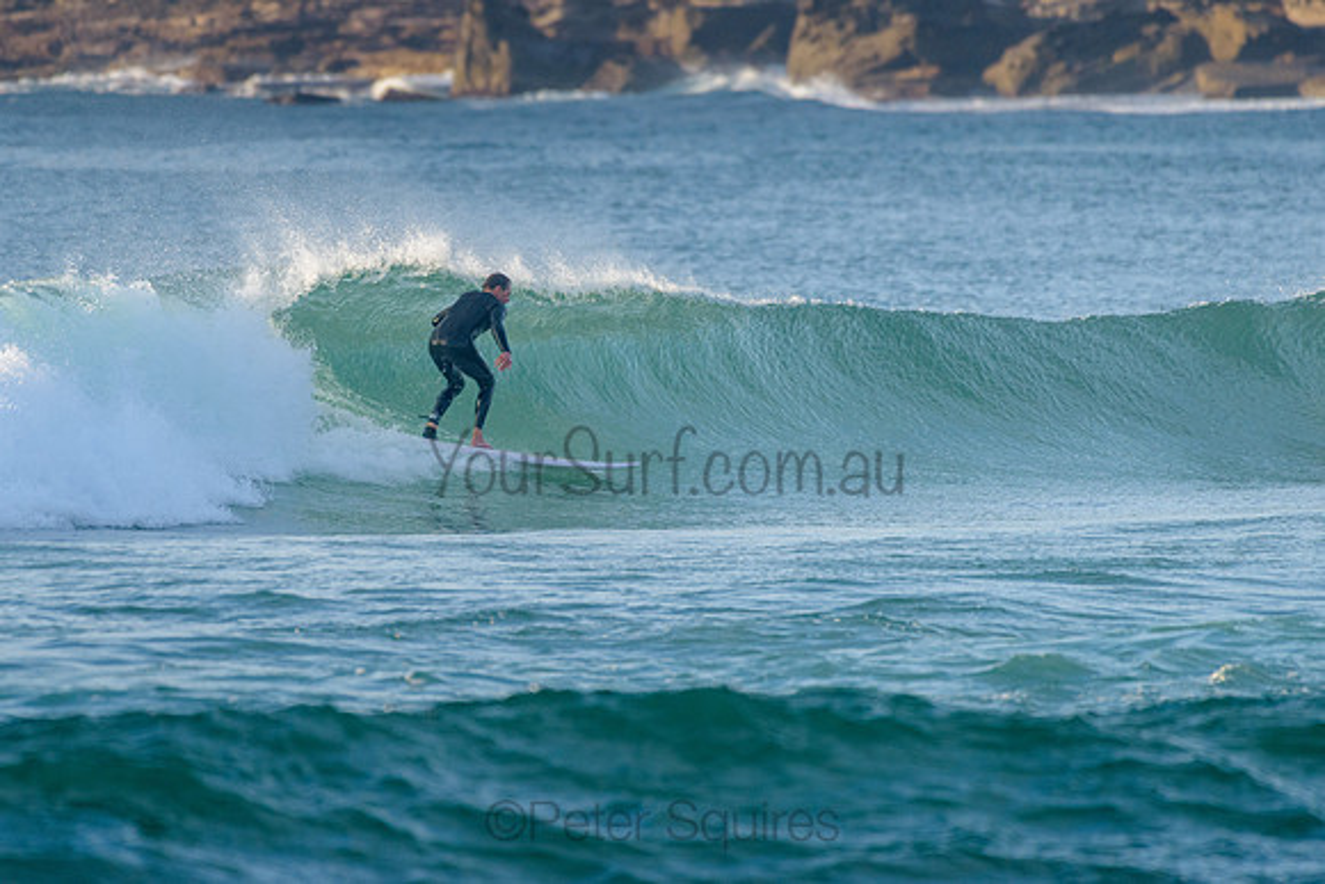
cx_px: 520
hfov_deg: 3.4
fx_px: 22571
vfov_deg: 2.2
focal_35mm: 613
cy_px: 349
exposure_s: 1/2000
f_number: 5.6
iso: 720
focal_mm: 500
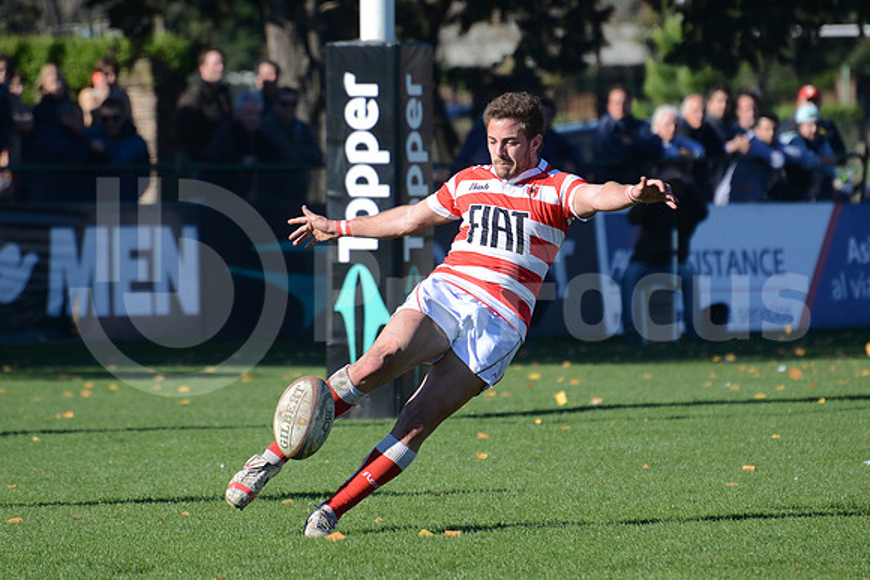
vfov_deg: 4.6
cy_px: 290
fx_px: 7251
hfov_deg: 6.9
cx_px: 435
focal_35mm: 300
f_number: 5.6
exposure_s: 1/1250
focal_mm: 300
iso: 500
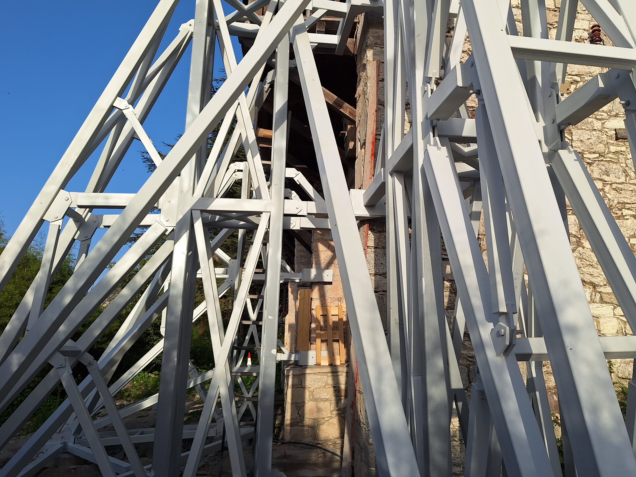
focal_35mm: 28
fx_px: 514
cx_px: 364
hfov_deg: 63.1
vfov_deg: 49.5
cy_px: 192
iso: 40
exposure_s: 1/2488
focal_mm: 5.54
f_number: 1.8
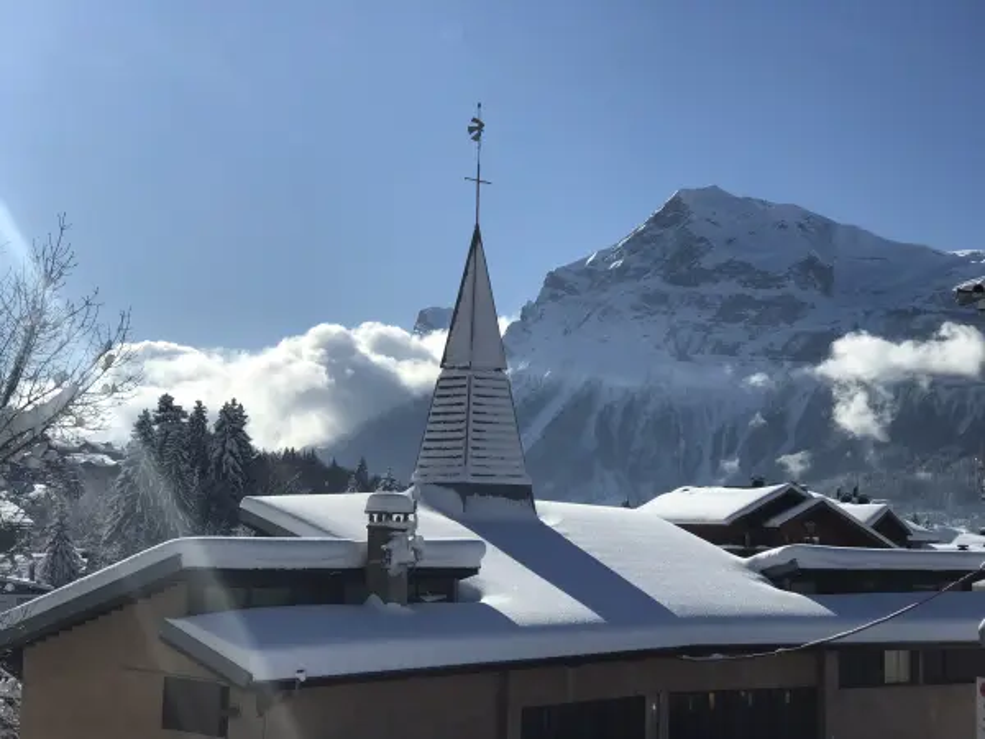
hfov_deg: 33.8
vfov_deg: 25.7
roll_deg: -1.5
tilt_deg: +6.4
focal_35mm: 57
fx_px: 1622
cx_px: 492
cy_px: 370
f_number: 2.8
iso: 20
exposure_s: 1/1996
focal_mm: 6.6
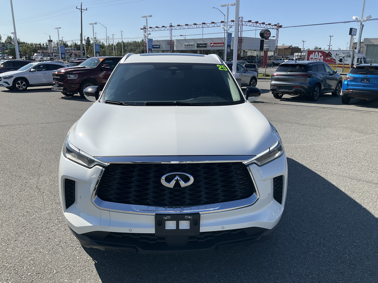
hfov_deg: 61.7
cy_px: 142
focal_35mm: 29
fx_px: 317
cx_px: 189
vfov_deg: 48.2
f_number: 1.8
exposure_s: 1/2667
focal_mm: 3
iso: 25
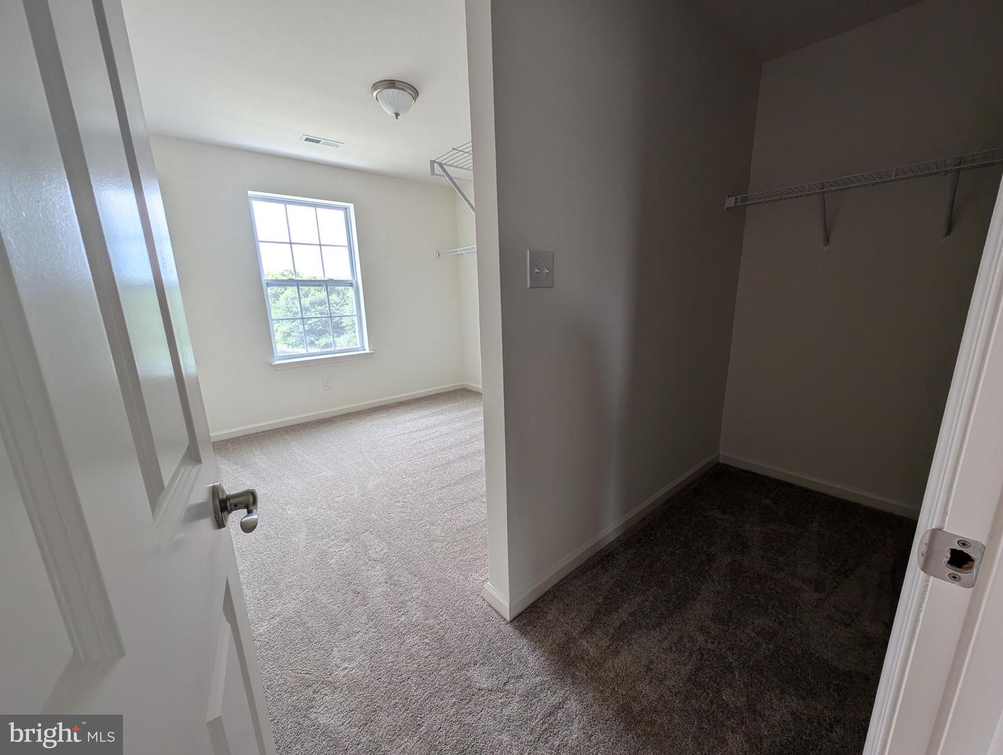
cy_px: 378
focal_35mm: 12
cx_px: 502
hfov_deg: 110.5
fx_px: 348
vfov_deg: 94.6
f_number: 1.95
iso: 46
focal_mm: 2.23
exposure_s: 1/138
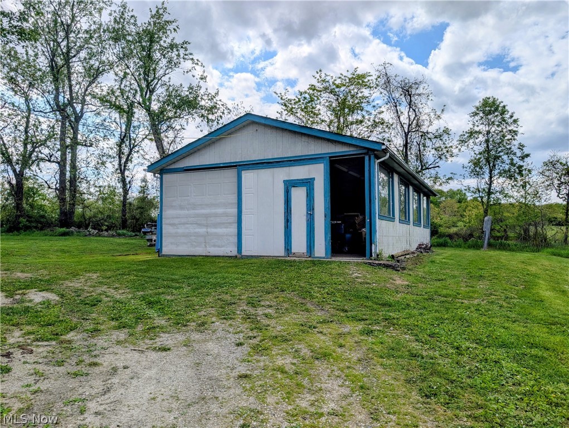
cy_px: 214
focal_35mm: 24
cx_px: 284
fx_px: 395
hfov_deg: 71.5
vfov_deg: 56.9
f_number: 1.68
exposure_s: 1/1825
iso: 22
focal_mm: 6.9
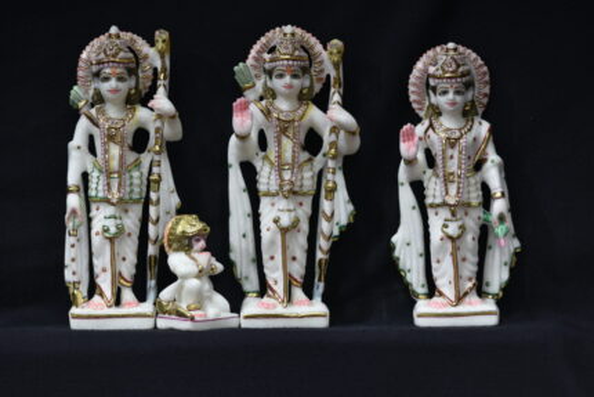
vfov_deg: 7.9
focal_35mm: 175
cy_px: 198
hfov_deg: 11.7
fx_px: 2888
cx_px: 297
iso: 1250
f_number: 4.5
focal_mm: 175
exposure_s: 1/500
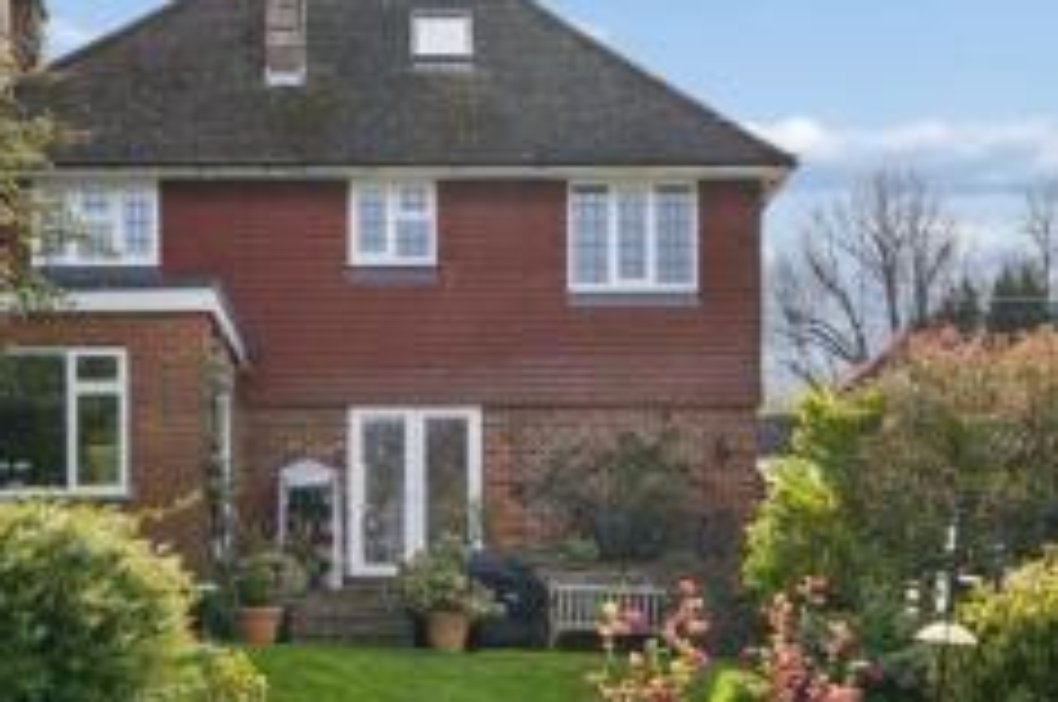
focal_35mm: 71
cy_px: 497
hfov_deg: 28.2
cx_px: 297
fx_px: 2084
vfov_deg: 19.0
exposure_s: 1/200
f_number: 5.6
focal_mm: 35
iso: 125
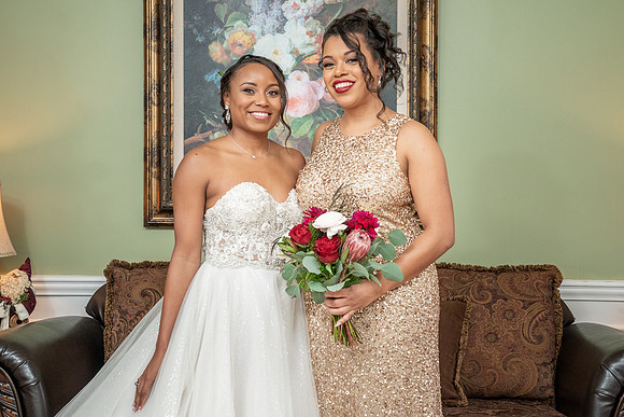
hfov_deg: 36.1
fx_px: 956
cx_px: 312
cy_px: 202
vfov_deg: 24.6
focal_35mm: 55
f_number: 5.6
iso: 2000
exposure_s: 1/250
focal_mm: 48
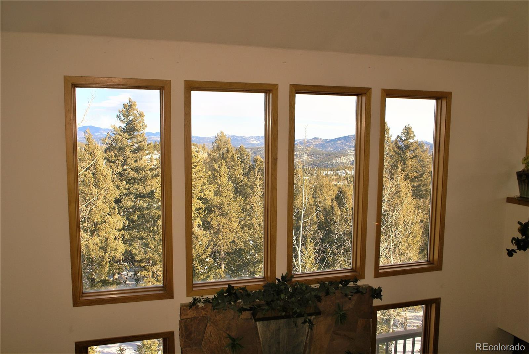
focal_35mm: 30
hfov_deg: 61.9
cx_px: 264
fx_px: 441
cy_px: 177
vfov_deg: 43.7
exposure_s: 1/125
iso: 100
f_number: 9
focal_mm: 20
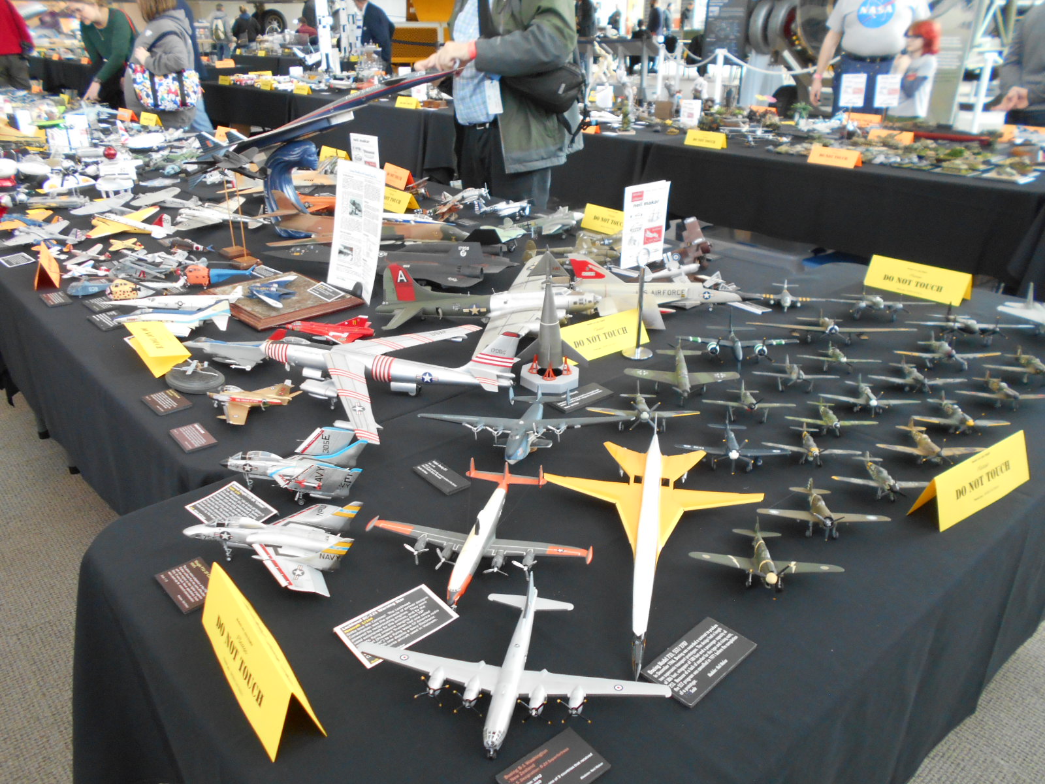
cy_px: 392
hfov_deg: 67.3
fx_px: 785
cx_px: 522
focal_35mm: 26
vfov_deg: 53.1
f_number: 3.2
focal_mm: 4.6
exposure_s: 1/30
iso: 250
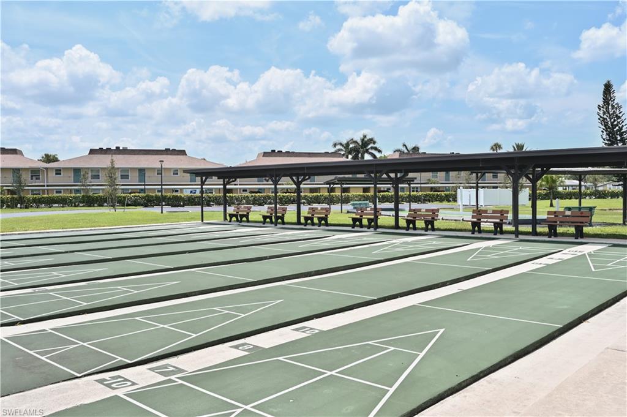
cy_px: 208
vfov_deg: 43.5
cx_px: 314
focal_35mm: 30
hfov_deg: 62.0
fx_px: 522
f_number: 11
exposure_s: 1/250
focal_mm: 30
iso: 125
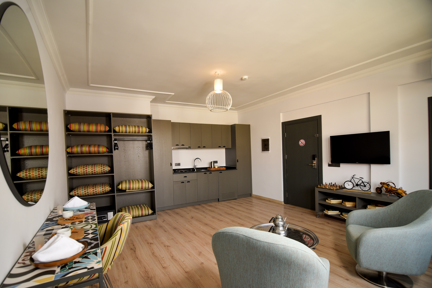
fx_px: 192
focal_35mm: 16
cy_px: 153
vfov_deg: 73.7
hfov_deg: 96.7
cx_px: 207
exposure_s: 1/100
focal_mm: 15
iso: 320
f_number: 4.5
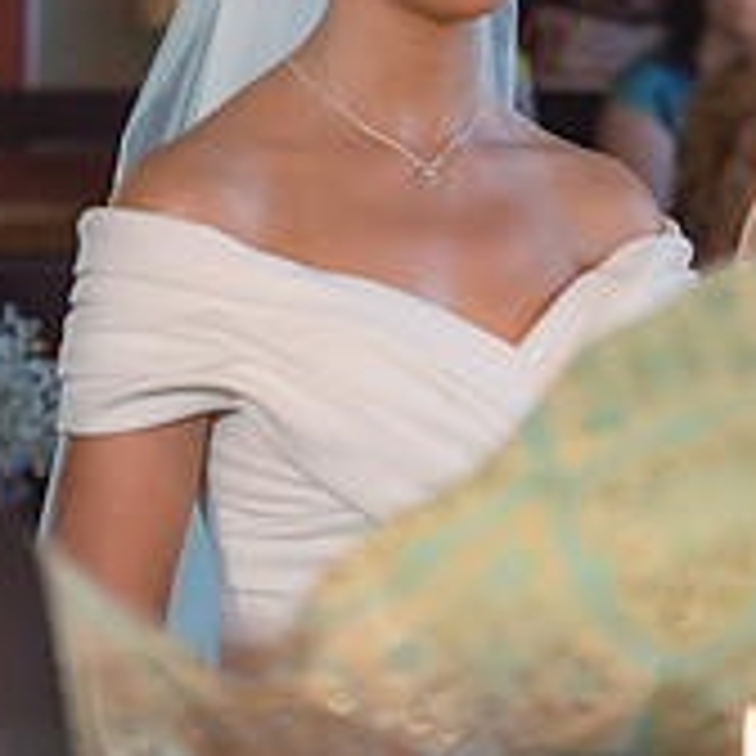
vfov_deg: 11.0
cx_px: 464
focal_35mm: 159
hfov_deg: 11.0
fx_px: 3929
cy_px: 518
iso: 1250
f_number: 2.8
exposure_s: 1/200
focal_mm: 70
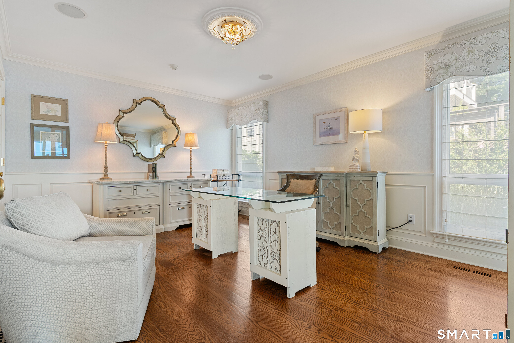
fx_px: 243
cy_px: 172
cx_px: 257
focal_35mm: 17
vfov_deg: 70.4
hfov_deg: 93.3
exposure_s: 1/5
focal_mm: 17
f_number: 8
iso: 320
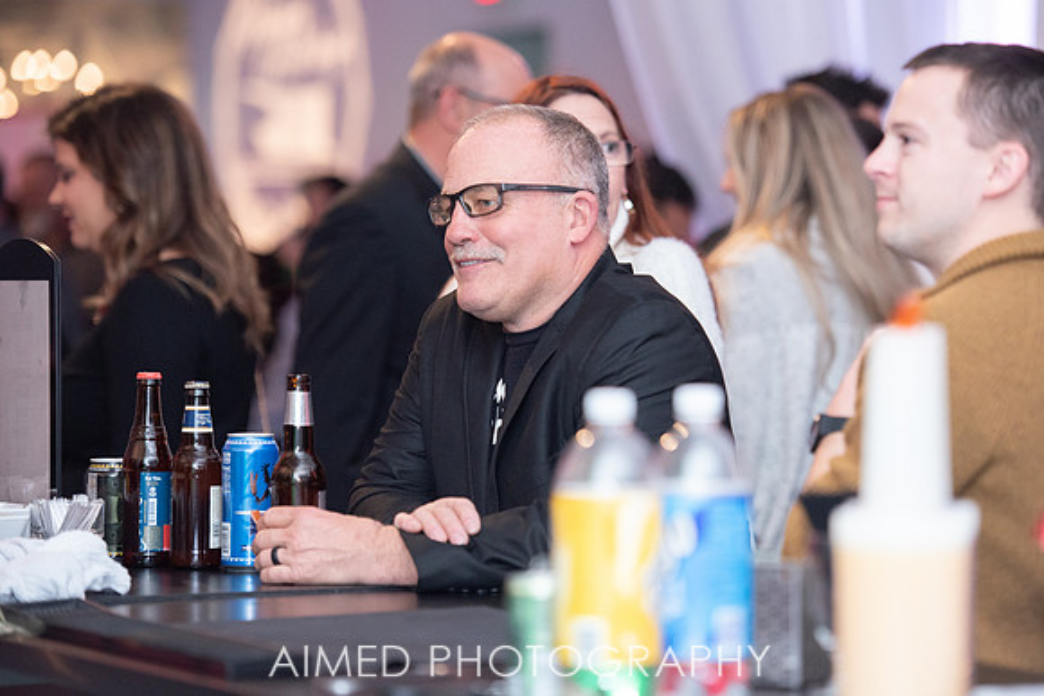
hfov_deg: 14.0
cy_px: 330
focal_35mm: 147
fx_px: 4250
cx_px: 549
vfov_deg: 9.4
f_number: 2.8
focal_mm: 135
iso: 1600
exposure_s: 1/200
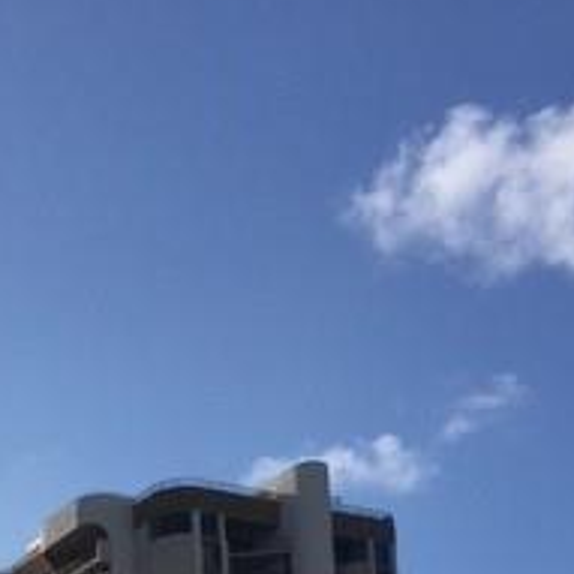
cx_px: -84
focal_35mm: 86
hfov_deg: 19.2
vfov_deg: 18.0
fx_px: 1613
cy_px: 866
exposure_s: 1/3968
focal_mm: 4.15
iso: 32
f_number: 2.2
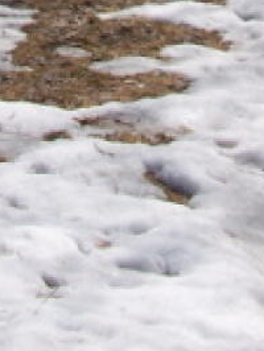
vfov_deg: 9.7
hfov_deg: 7.6
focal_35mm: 195
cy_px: -265
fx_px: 1980
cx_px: 78
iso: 80
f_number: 5.6
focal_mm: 6.3
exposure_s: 1/500
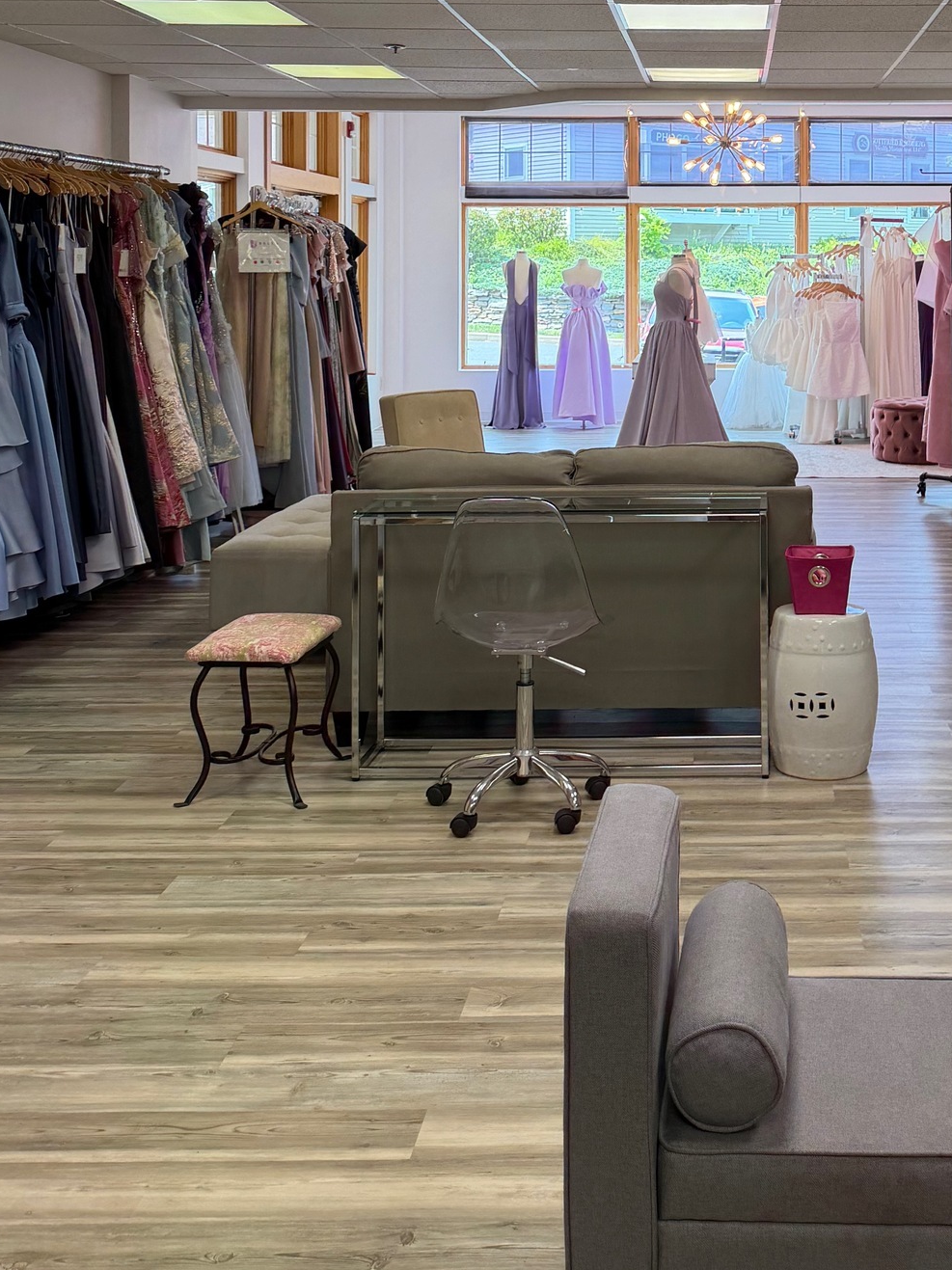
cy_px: 244
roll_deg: -0.2
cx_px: 745
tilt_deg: +0.4
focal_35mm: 42
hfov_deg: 33.5
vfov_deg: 42.7
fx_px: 1541
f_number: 1.78
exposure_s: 1/187
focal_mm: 6.76
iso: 100
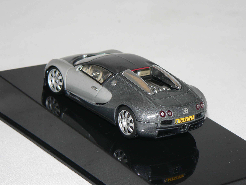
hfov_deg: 15.6
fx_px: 895
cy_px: 93
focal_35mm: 126
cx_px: 129
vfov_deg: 11.8
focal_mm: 19.9
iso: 80
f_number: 3.2
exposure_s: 1/60
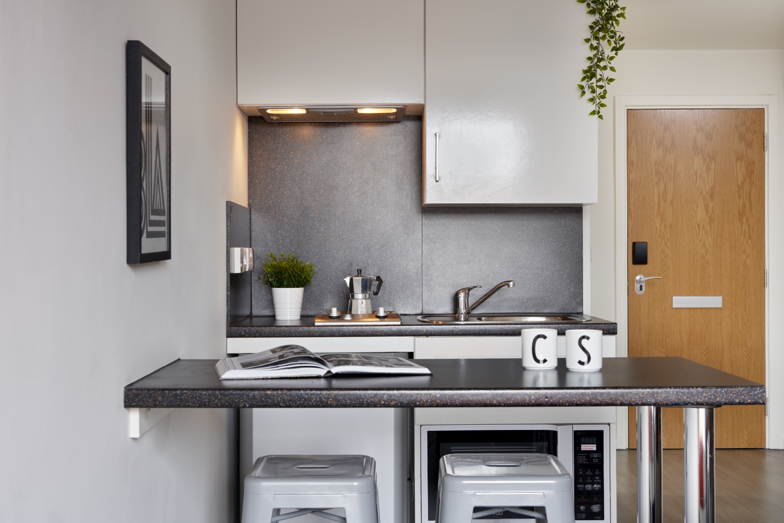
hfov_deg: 39.6
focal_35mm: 50
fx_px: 1089
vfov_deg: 27.0
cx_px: 392
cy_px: 262
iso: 50
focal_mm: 50
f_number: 10
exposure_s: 1.3
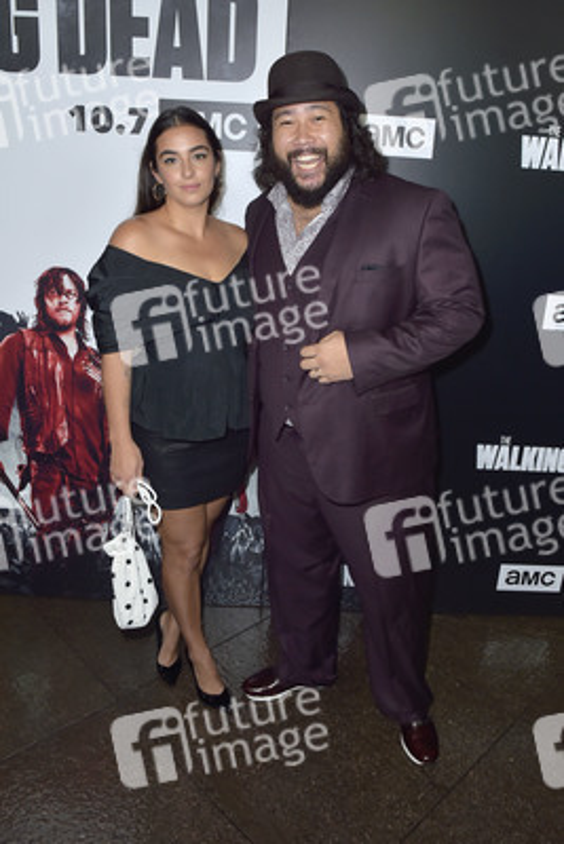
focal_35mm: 24
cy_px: 422
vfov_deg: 73.7
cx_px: 282
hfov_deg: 53.2
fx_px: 563
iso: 500
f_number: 5.6
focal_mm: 24
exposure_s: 1/250
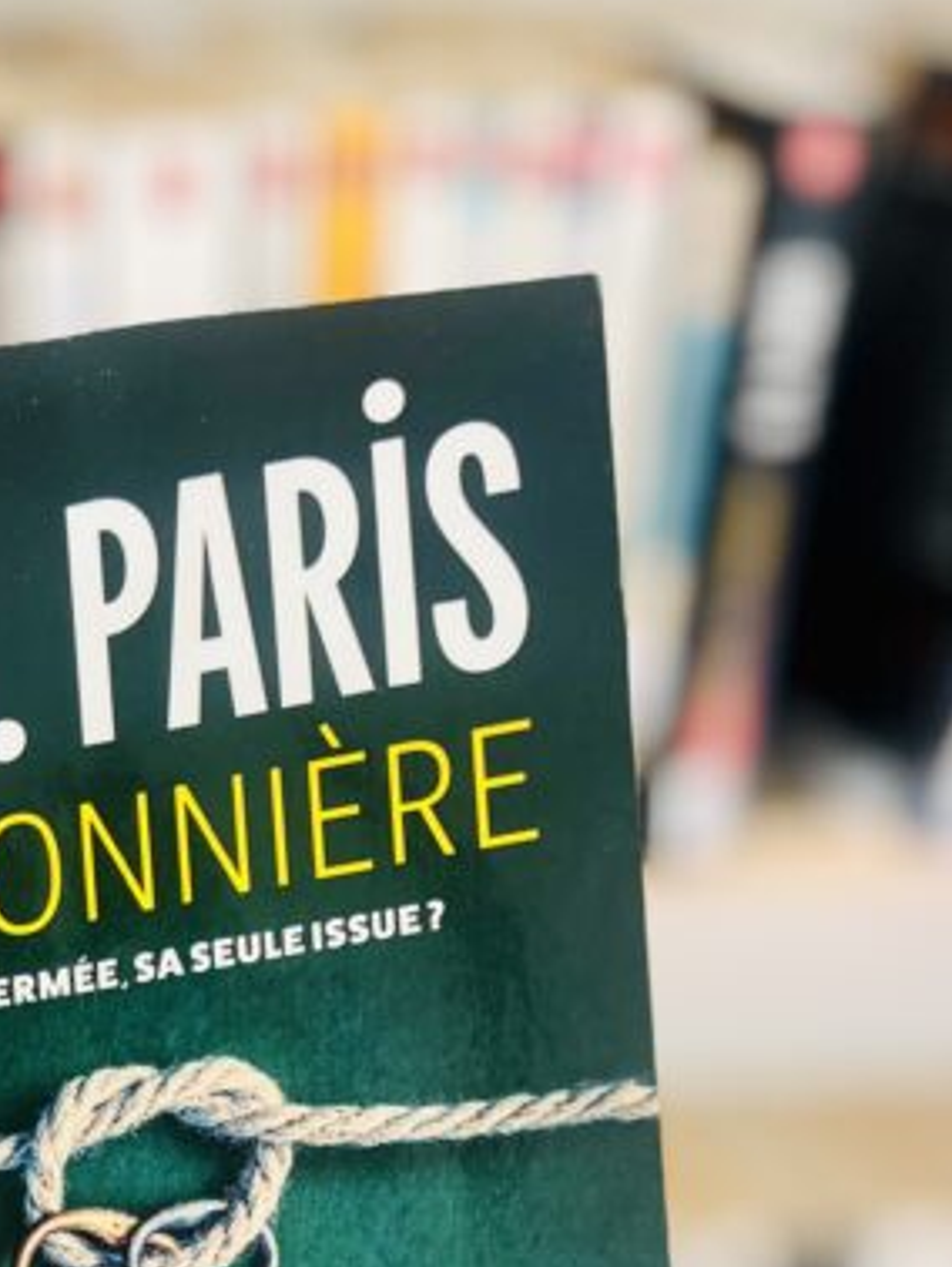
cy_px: 1146
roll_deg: +1.7
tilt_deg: -33.4
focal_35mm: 55
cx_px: 0
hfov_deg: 25.3
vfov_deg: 33.1
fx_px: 2015
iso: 125
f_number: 1.5
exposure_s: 1/64
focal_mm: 5.7
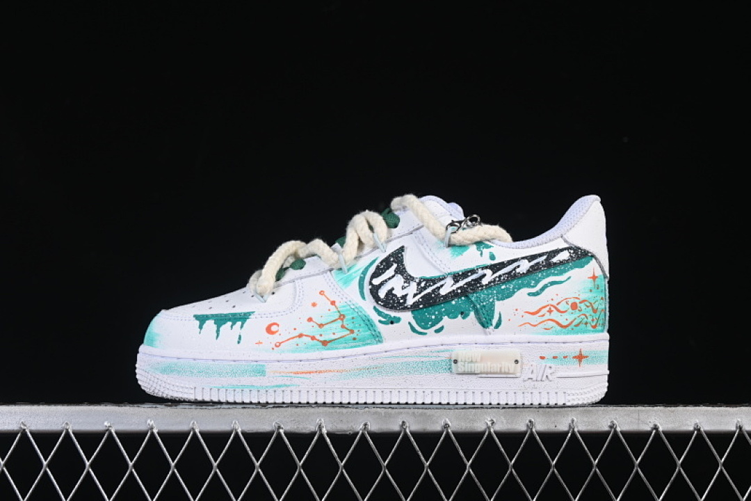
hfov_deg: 27.0
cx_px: 376
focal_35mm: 75
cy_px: 250
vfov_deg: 18.2
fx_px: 1564
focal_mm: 50
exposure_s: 1/80
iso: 160
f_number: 8
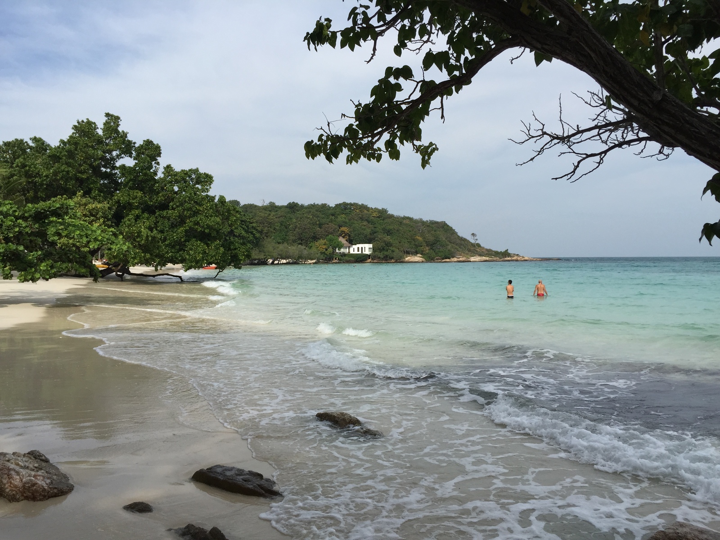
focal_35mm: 29
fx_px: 603
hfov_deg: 61.7
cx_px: 360
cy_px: 270
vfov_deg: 48.2
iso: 32
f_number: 2.2
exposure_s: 1/2639
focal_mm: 4.15
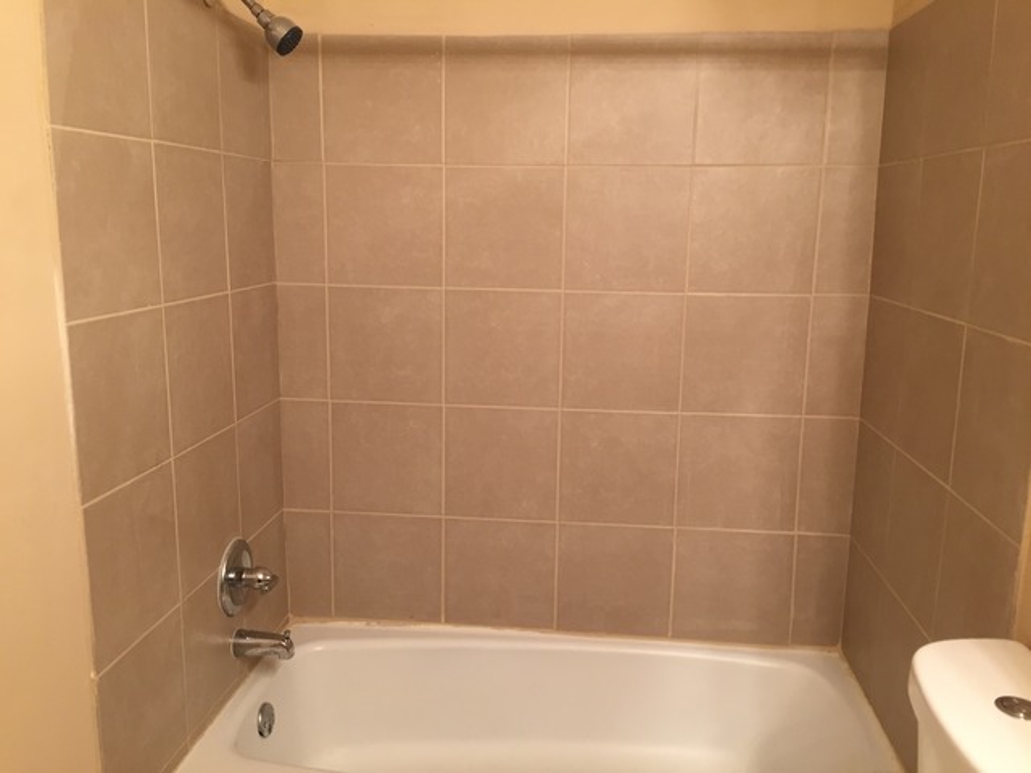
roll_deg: -1.0
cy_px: 386
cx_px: 516
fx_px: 864
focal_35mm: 29
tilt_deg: -11.4
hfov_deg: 61.7
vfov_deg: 48.2
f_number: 2.2
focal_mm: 4.15
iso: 80
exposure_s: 1/30
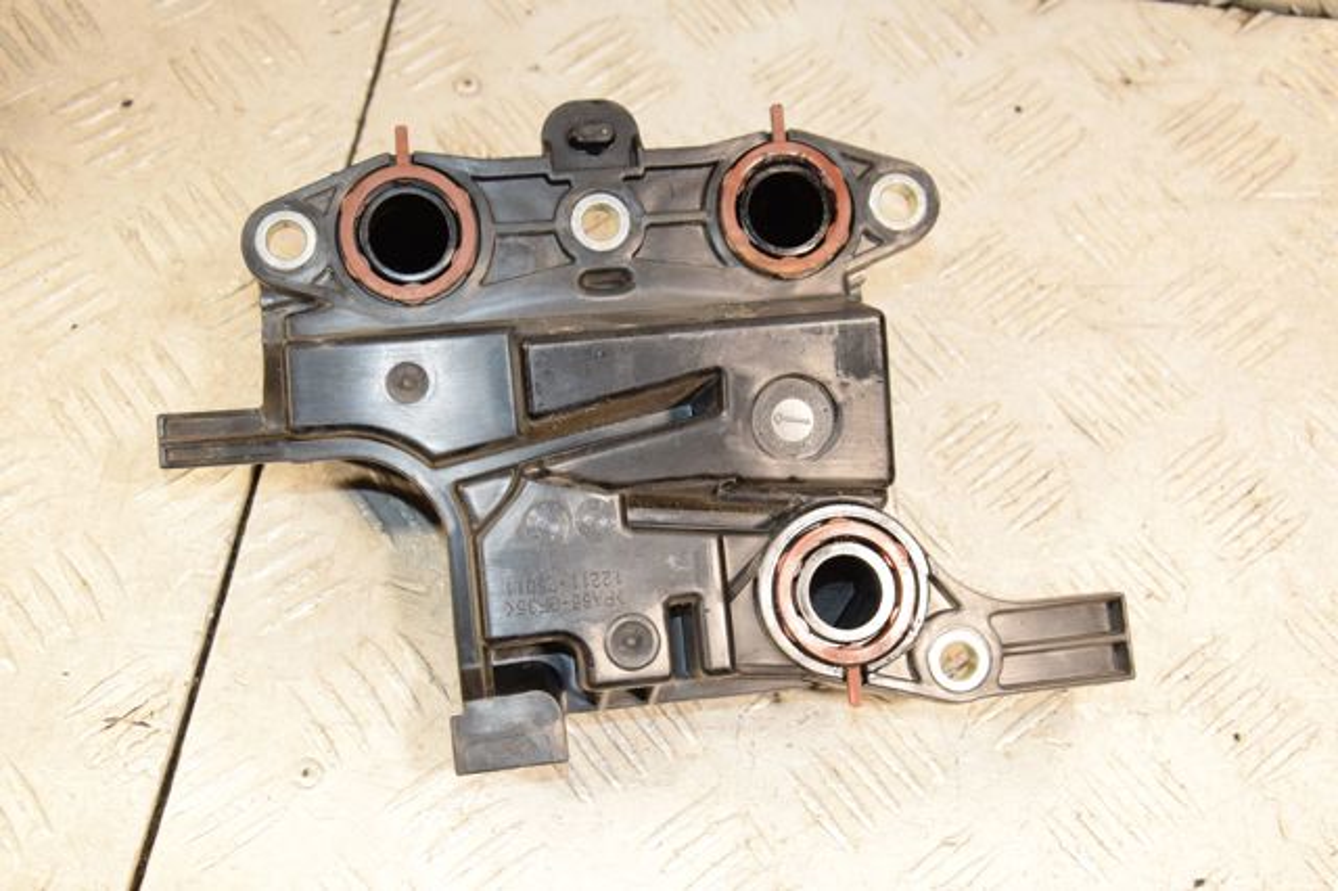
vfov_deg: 28.0
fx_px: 1783
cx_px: 669
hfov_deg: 41.1
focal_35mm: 48
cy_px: 446
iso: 1600
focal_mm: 32
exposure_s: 1/200
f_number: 6.3
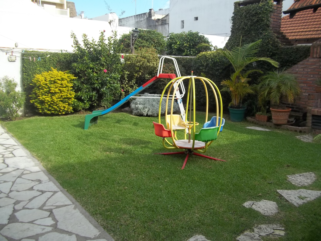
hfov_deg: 56.8
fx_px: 297
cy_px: 120
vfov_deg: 44.2
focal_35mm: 32
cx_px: 160
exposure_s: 1/400
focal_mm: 5.7
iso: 64
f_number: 2.9
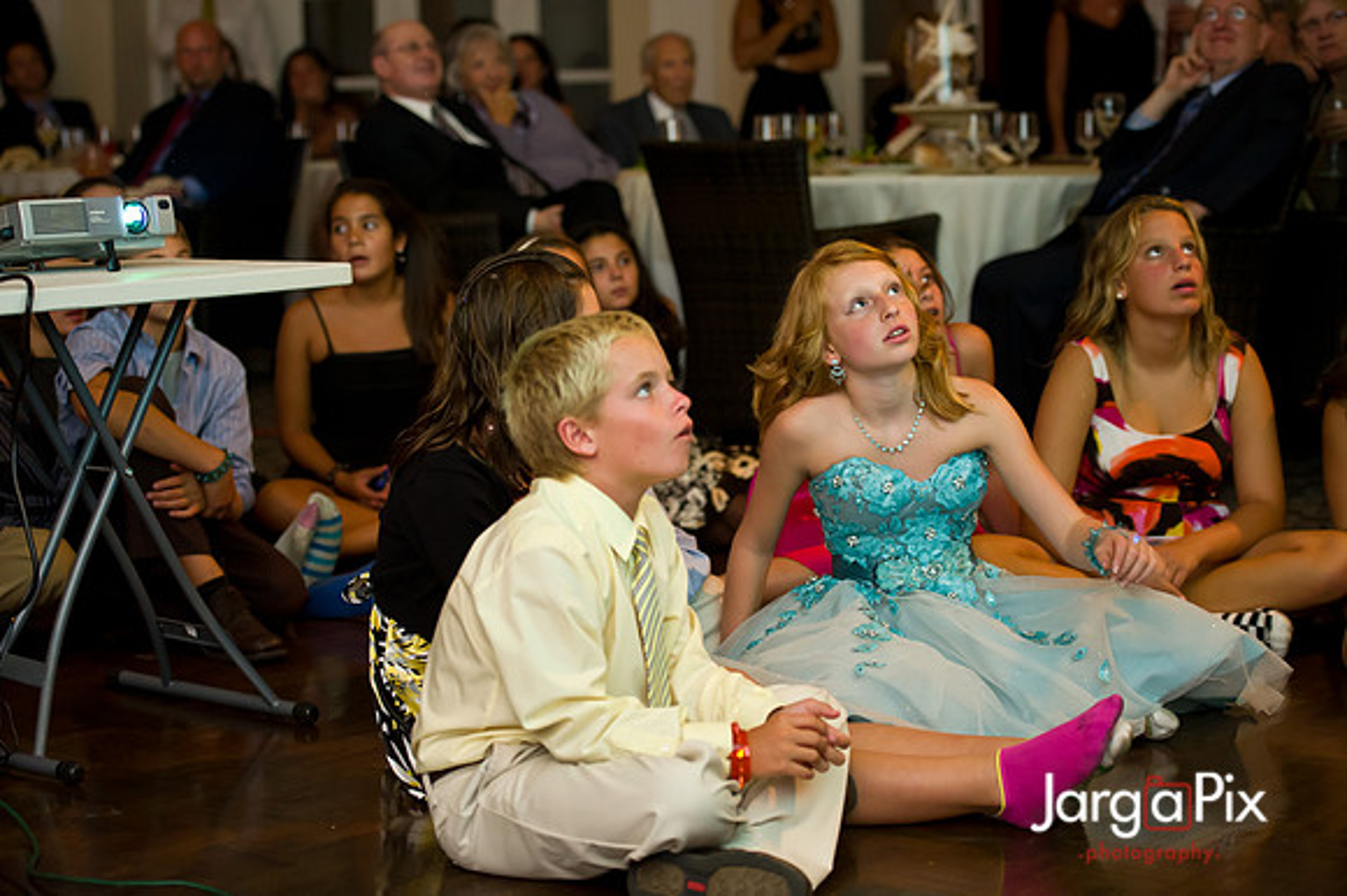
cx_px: 674
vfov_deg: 19.4
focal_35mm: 70
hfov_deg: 28.9
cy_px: 448
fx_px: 2618
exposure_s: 1/50
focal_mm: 70
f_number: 2.8
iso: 1600
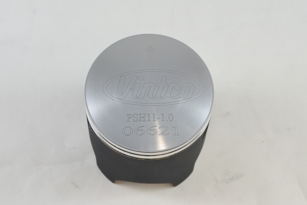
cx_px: 154
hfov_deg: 43.6
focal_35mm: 45
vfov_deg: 29.9
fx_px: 384
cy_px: 102
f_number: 4.5
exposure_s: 1/125
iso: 450
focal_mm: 16.8
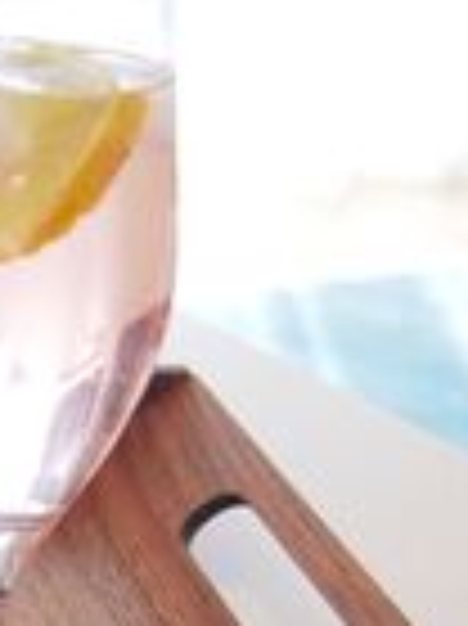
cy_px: 538
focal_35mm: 130
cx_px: -392
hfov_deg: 10.6
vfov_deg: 15.0
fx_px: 2347
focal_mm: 26
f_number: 4.5
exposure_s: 1/80
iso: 200
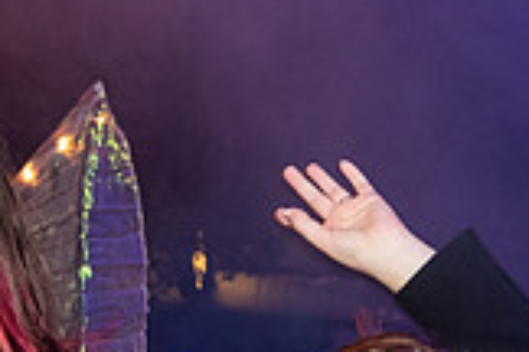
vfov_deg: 21.3
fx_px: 838
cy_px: 474
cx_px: 340
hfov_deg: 34.8
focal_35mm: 57
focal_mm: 14
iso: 2000
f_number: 3.5
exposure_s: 1/80
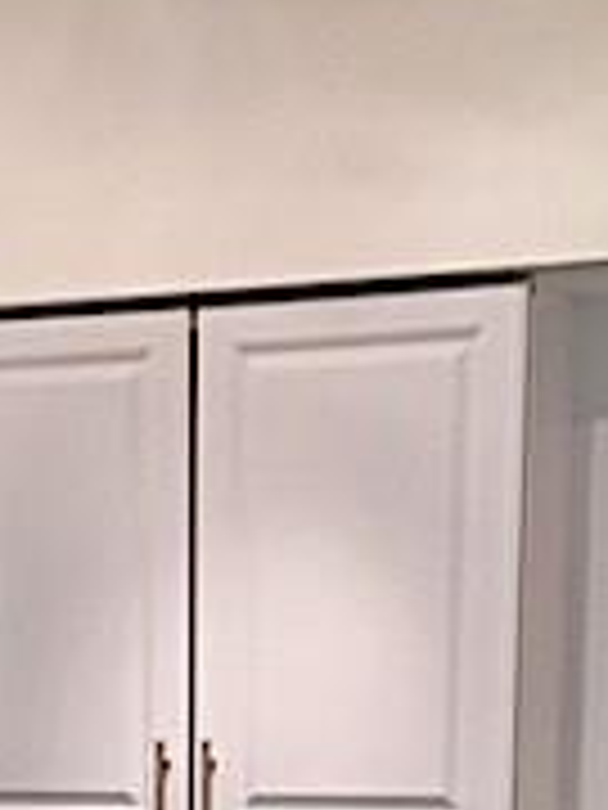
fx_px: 2412
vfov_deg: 17.7
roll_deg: +0.5
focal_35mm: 103
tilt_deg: -9.6
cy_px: 1102
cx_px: -5
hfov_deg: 14.1
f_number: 2.2
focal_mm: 4.15
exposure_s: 1/30
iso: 64
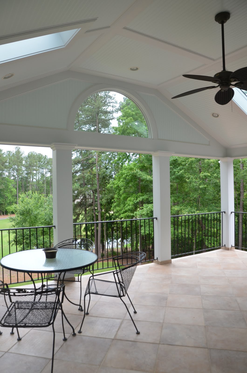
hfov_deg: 47.7
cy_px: 186
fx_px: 279
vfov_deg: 67.5
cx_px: 124
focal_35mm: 27
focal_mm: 18
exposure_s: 1/125
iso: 220
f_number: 5.6
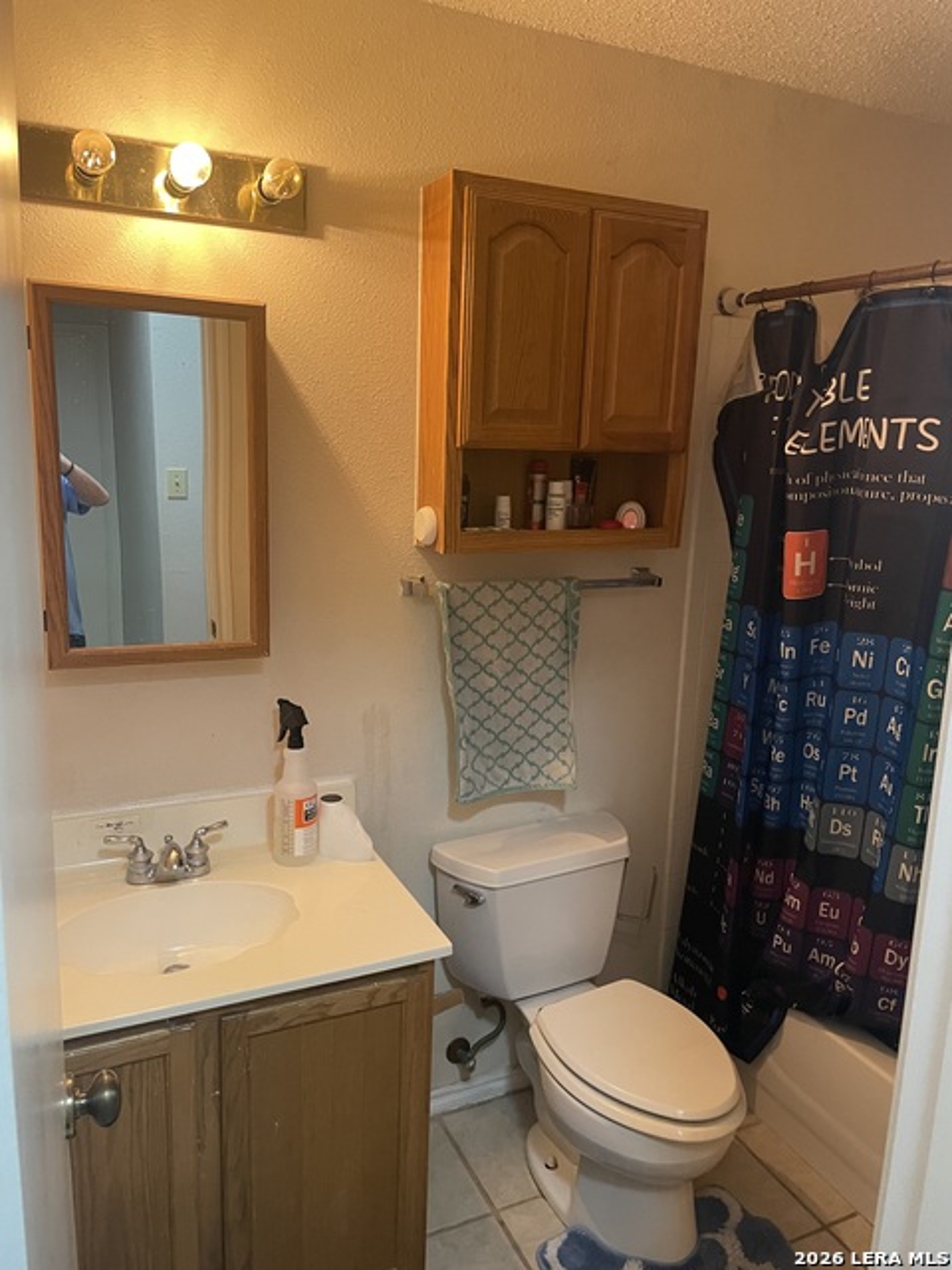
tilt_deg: -8.8
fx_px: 953
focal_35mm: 26
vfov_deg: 67.3
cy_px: 635
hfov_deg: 53.1
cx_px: 476
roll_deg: -2.2
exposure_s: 1/60
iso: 400
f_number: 1.6
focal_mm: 4.2
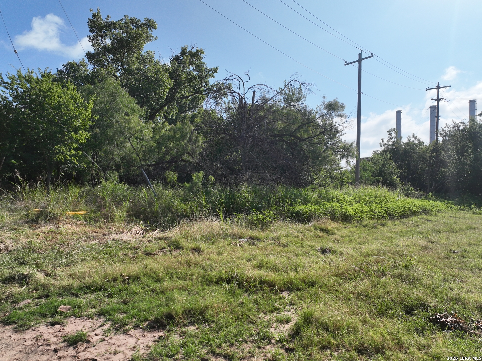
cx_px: 241
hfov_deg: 71.6
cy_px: 180
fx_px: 334
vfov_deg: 56.8
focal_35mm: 24
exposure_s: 1/6400
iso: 310
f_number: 2.8
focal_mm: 12.29
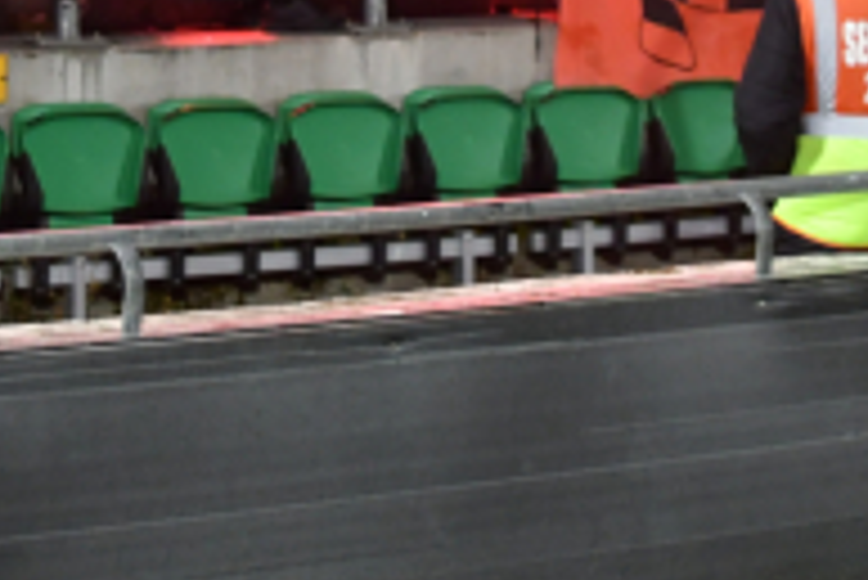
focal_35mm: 149
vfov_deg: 8.7
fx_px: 3595
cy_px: -605
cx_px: 427
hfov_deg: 13.8
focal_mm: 24
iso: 1000
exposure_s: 1/640
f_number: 2.8
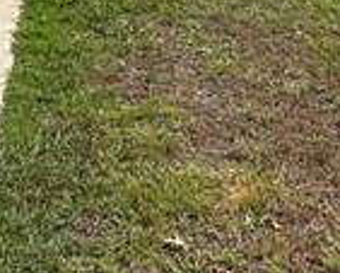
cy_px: -205
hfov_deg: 19.2
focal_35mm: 99
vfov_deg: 14.0
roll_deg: +0.7
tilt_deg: +6.8
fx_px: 997
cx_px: 70
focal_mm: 2.22
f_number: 2.2
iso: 50
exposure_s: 1/2208
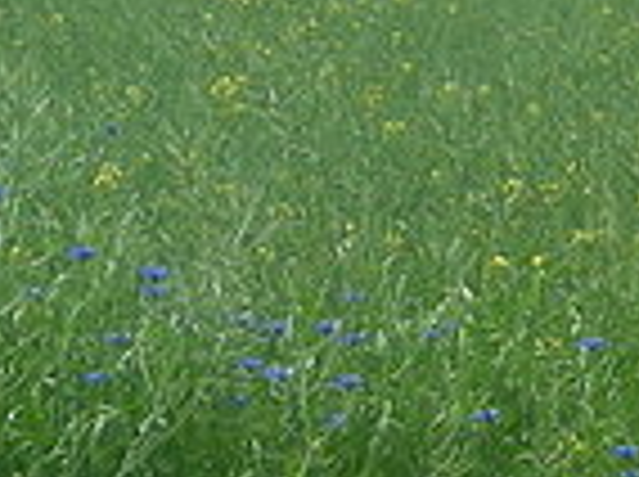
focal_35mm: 343
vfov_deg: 4.3
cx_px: 716
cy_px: -124
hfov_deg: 5.8
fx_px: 6321
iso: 50
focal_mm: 8.8
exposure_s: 1/194
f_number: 6.7
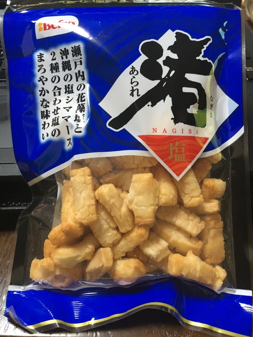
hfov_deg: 48.2
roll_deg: -1.5
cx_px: 126
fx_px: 283
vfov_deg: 61.7
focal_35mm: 29
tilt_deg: -41.0
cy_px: 168
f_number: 2.2
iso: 160
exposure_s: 1/30
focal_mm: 4.15
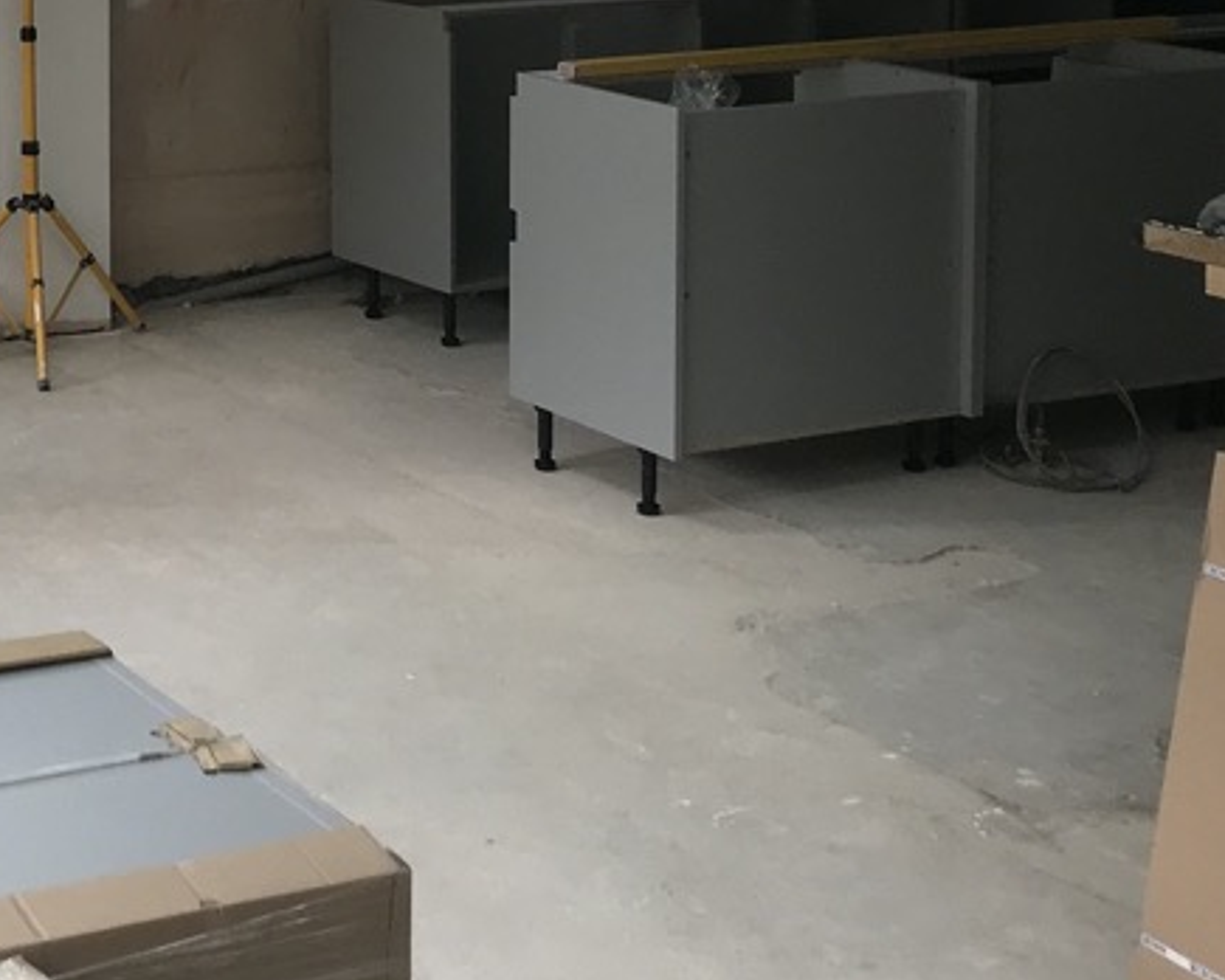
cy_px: -145
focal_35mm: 76
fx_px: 2755
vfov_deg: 19.2
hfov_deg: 23.6
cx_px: -108
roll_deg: +0.4
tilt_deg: -4.2
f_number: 1.8
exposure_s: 1/100
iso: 32
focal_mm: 3.99
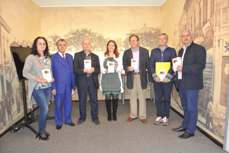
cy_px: 76
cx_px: 114
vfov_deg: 48.0
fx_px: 172
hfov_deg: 67.3
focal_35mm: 27
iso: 2200
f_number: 3.5
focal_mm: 10
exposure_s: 1/60
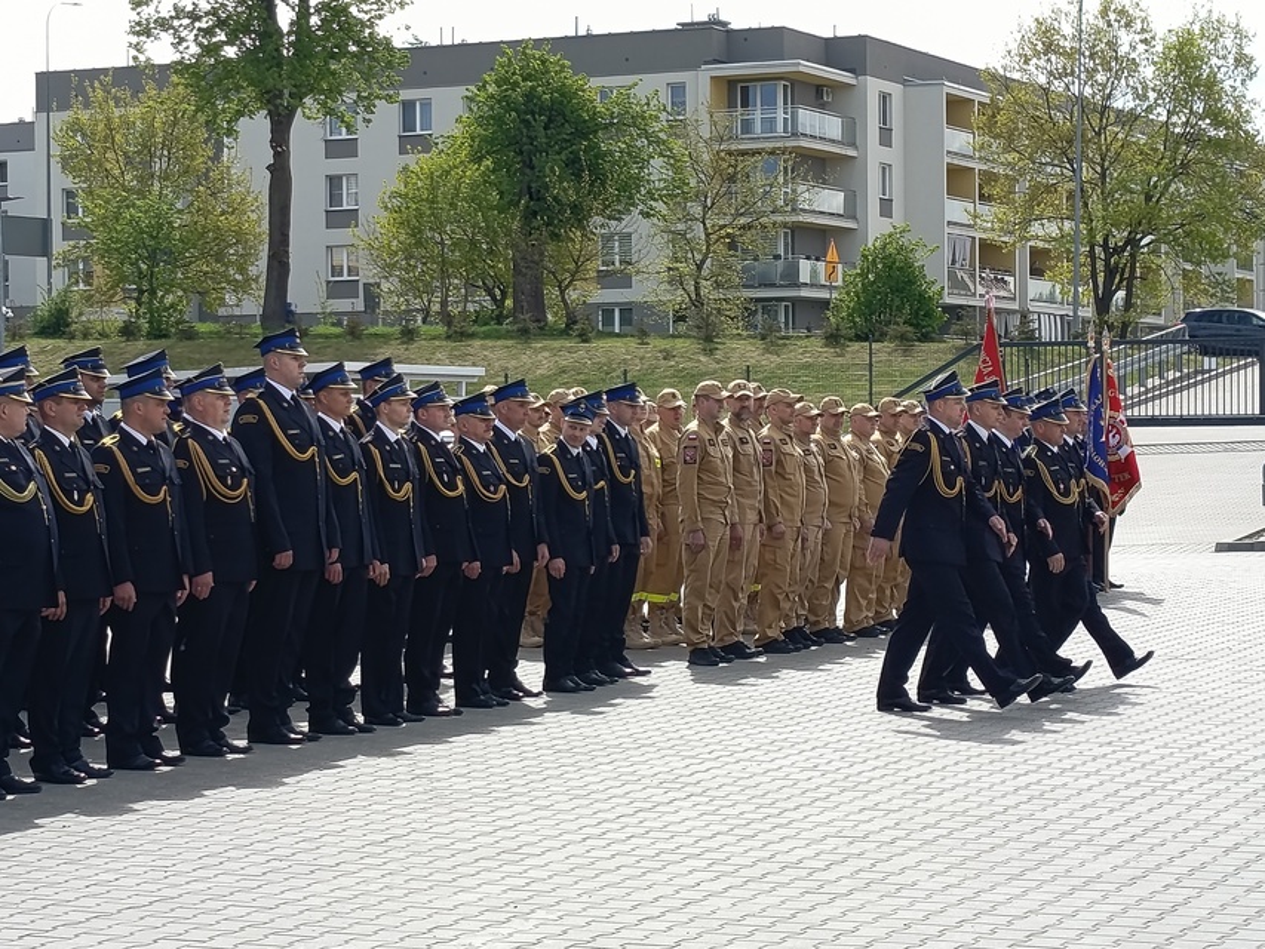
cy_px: 474
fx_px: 3472
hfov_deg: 20.6
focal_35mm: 95
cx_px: 632
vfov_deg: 15.6
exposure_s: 1/391
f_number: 1.7
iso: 50
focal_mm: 5.27
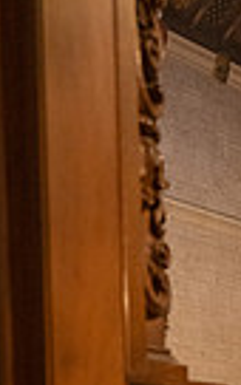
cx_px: 286
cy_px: 498
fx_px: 851
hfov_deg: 15.5
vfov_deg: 22.8
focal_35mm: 81
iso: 2000
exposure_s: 1/200
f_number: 2.8
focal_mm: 24
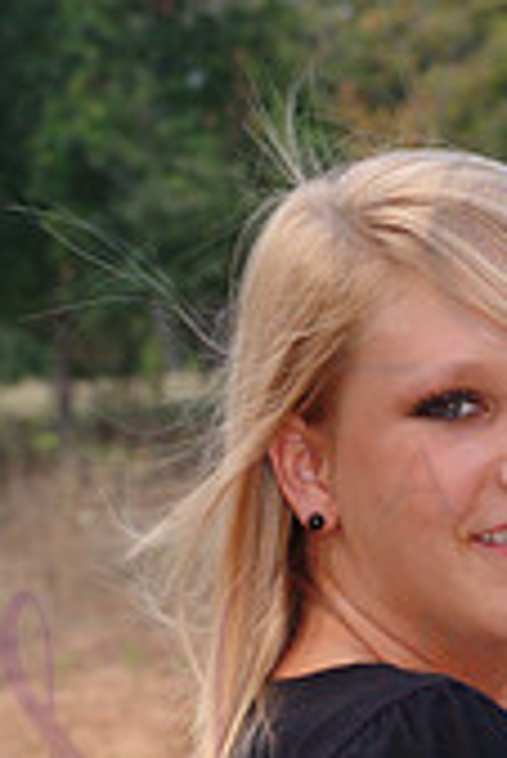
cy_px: 637
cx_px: 550
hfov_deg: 4.4
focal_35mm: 315
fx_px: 6647
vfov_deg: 6.5
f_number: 9.5
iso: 400
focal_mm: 79
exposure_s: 1/125
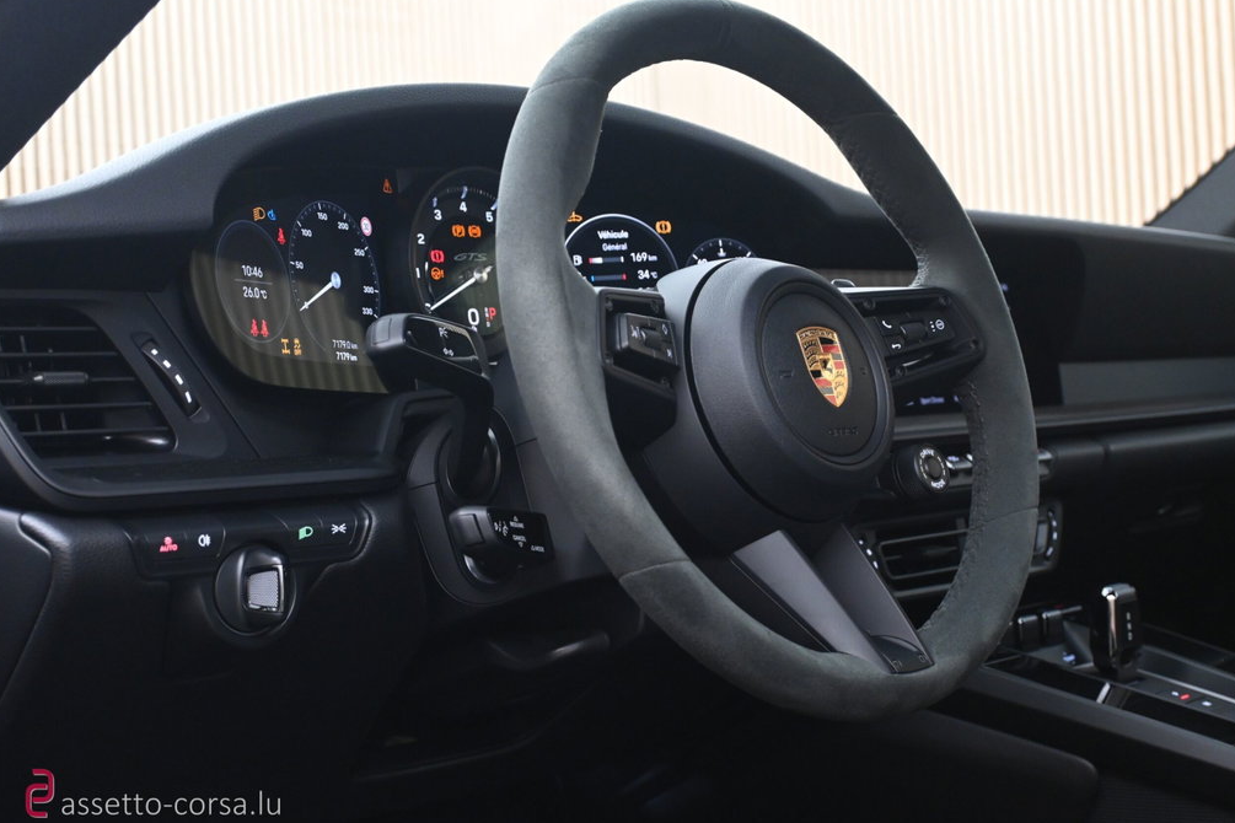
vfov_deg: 25.3
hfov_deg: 37.2
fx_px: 1836
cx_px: 614
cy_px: 412
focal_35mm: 54
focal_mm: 35
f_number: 5.3
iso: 2000
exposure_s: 1/20
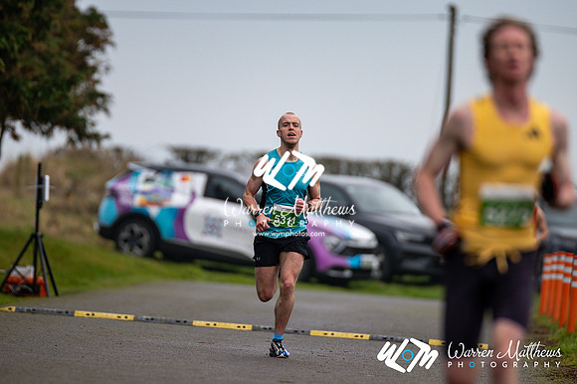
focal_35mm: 450
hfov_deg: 4.6
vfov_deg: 3.1
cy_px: 192
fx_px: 7208
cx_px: 288
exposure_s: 1/1600
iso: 250
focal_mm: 300
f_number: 2.8
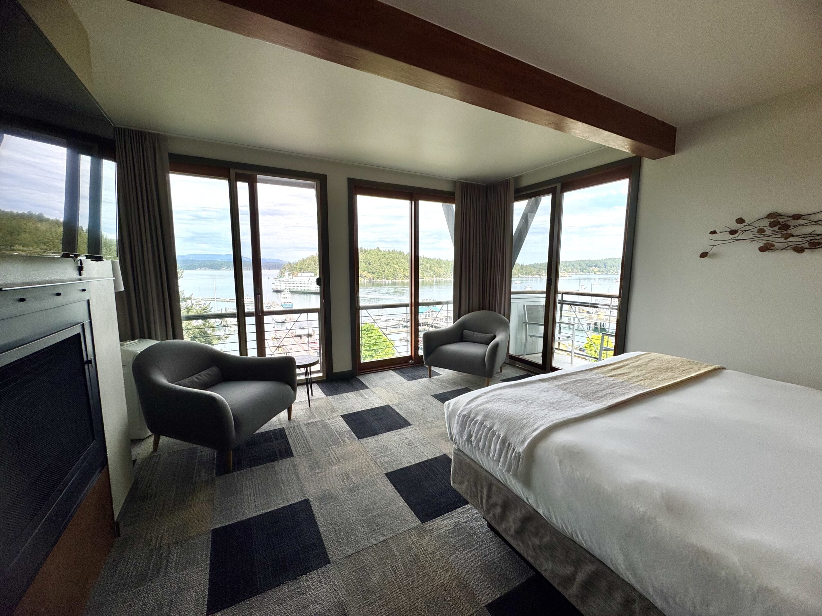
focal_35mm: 14
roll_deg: -0.9
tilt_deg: -8.1
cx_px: 411
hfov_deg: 102.1
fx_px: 332
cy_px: 308
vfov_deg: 85.7
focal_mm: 2.22
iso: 40
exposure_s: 1/476
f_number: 2.2
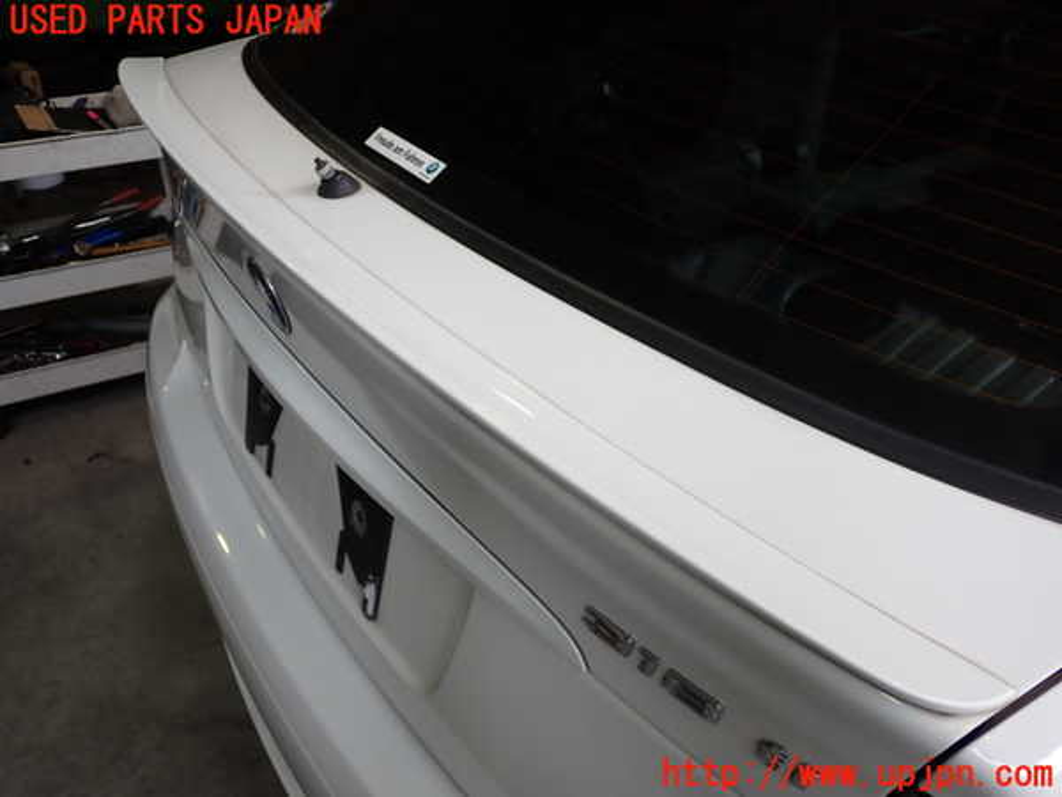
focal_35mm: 30
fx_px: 920
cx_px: 531
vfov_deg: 46.8
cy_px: 398
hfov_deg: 60.0
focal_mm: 5.4
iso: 100
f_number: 2.3
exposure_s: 1/125
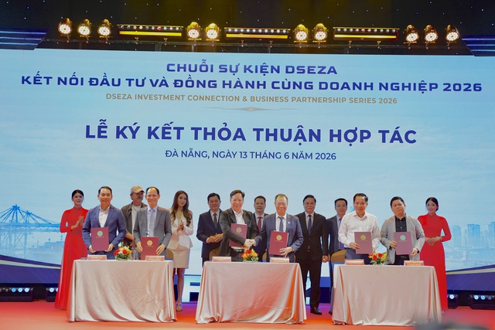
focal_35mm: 50
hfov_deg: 39.6
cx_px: 248
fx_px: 688
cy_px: 165
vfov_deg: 27.0
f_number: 3.2
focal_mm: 50
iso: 500
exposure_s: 1/200
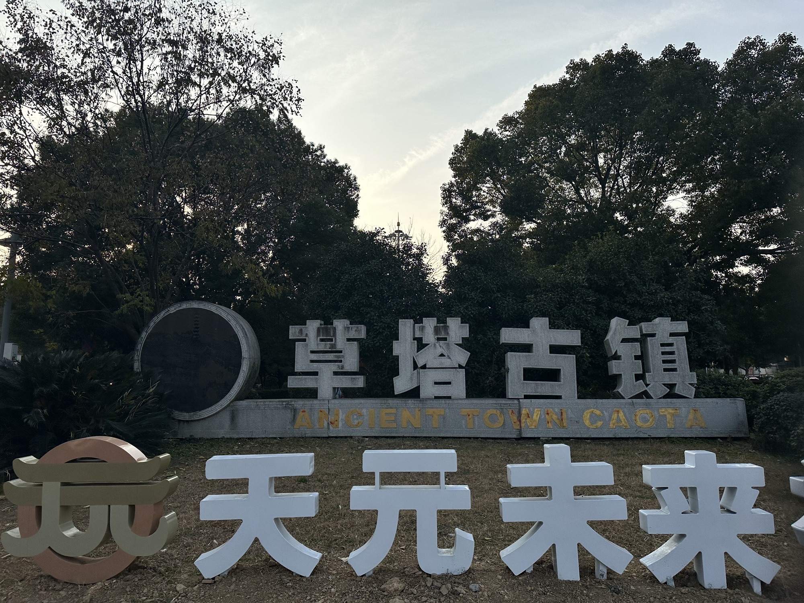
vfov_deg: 56.8
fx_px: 557
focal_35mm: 24
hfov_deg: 71.6
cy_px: 302
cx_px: 402
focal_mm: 6.86
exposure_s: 1/5848
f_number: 1.78
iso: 80
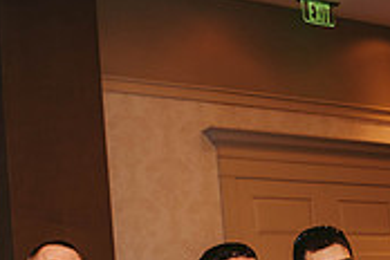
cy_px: 337
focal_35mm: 80
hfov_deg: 25.4
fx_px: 867
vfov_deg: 16.2
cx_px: 186
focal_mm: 24
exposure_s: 1/125
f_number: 2.8
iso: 800
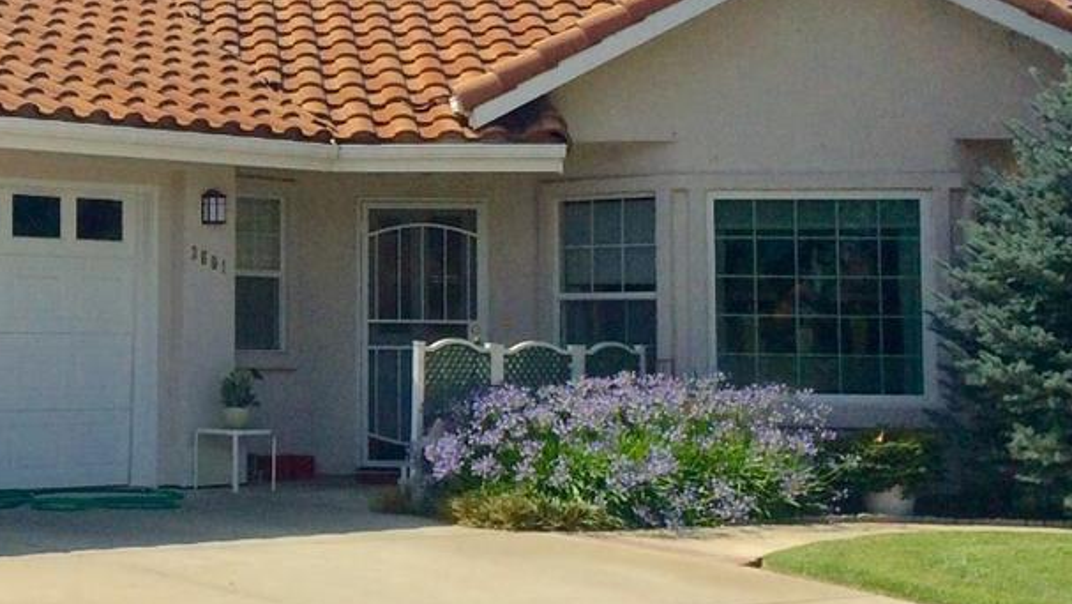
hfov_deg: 25.5
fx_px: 2218
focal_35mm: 78
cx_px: -60
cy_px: 219
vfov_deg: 15.5
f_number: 2.2
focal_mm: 4.15
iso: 32
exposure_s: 1/3731
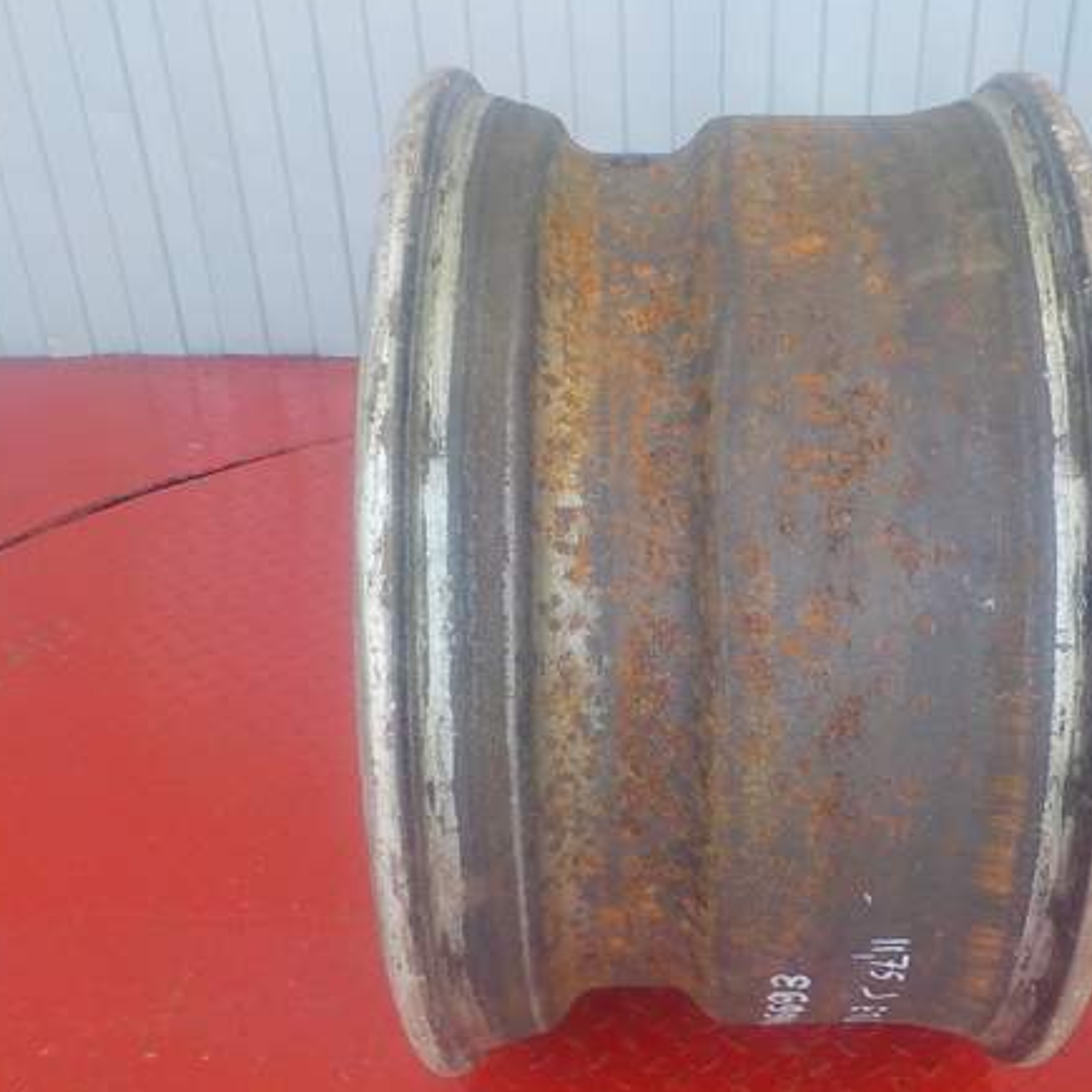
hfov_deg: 42.2
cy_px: 575
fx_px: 1392
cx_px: 731
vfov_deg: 42.8
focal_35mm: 39
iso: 125
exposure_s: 1/30
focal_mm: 4.1
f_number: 3.3
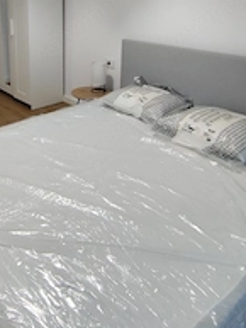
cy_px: 47
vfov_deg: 50.4
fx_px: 312
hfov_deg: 40.3
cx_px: 32
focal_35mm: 33
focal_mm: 1.65
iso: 250
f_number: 2.2
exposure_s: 1/50
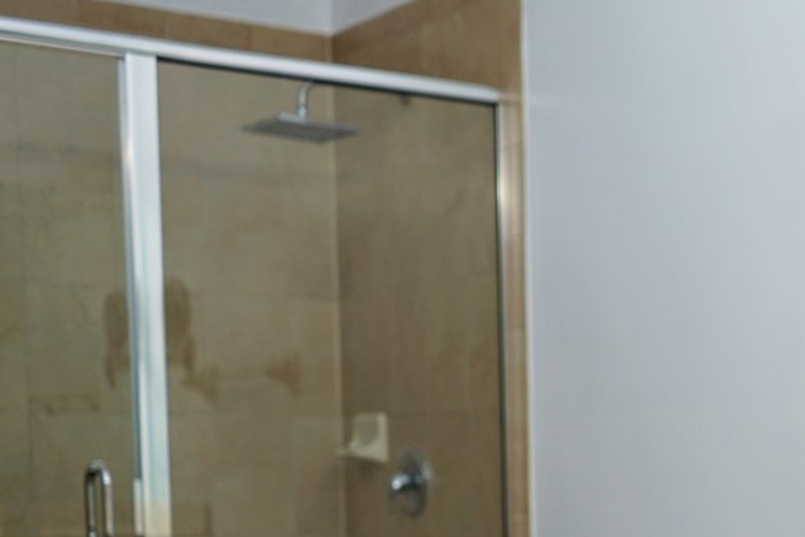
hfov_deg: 23.6
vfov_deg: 16.8
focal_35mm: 79
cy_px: 581
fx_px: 1767
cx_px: 944
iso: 125
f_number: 4
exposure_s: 1/60
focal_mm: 28
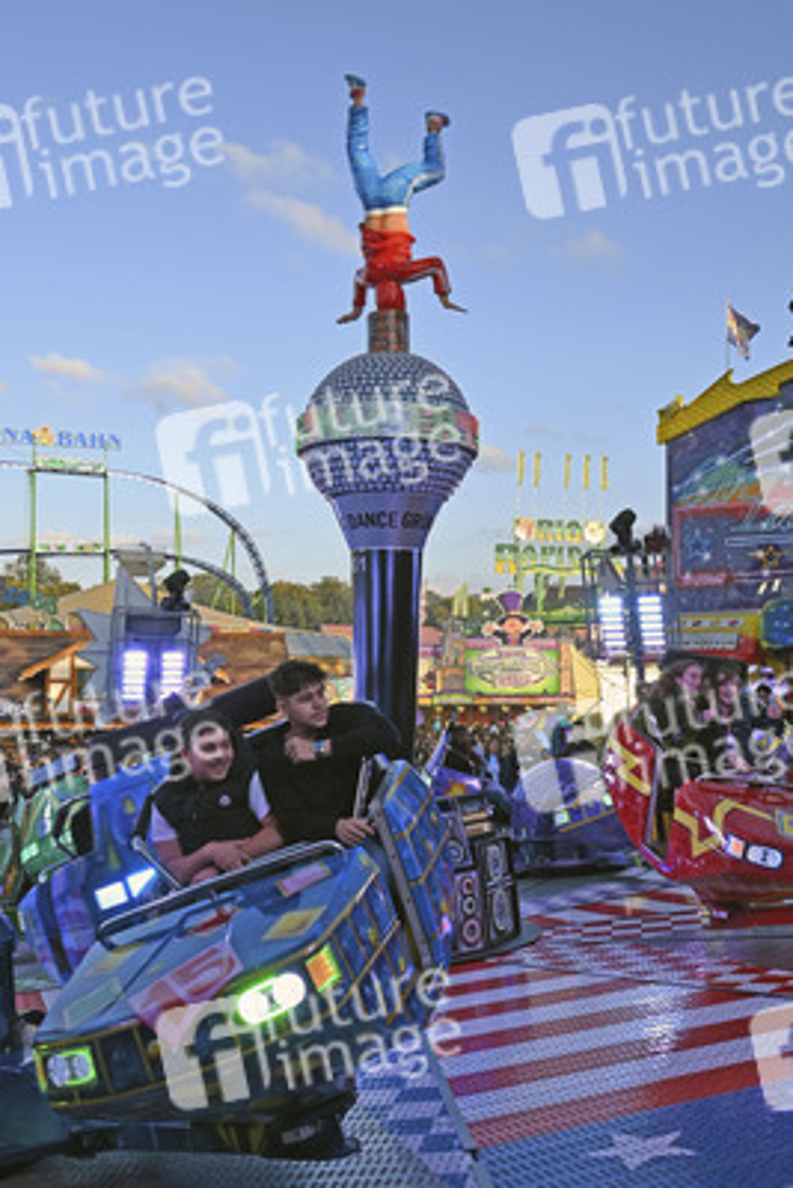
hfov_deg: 36.9
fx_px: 1188
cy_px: 594
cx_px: 396
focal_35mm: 36
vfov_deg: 53.1
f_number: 5.6
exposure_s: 1/250
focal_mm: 24
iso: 110
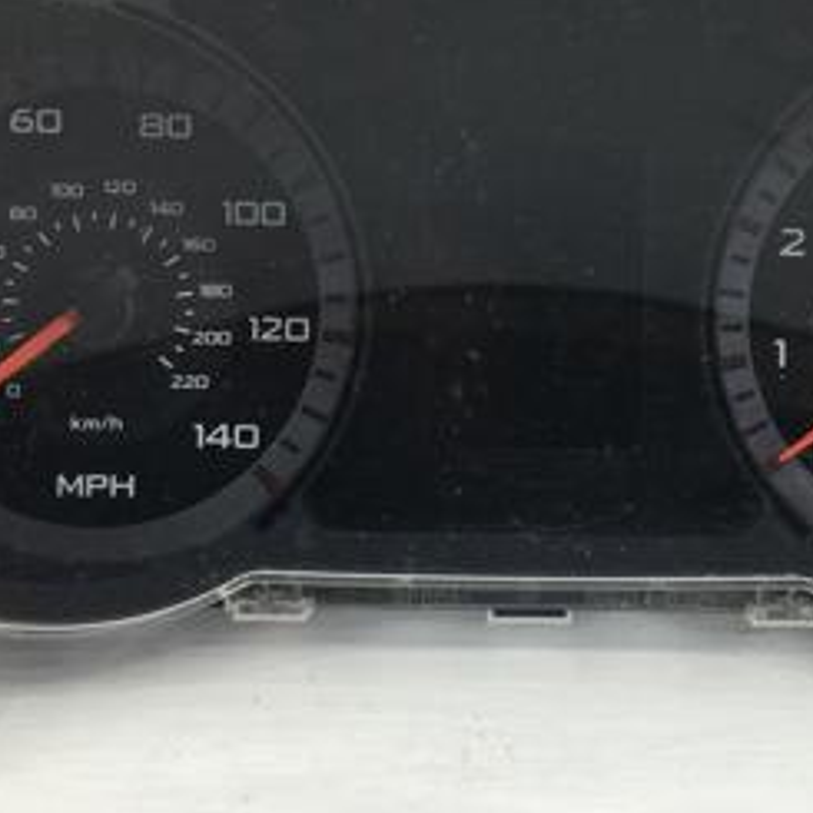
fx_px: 1780
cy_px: 312
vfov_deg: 25.7
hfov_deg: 25.5
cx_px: 567
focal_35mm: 67
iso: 32
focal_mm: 4.15
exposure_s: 1/50
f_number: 2.2
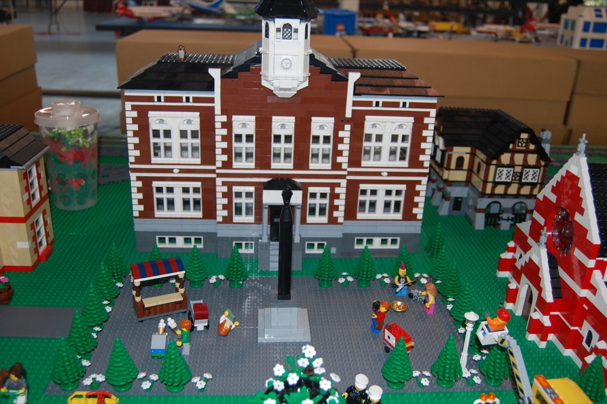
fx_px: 556
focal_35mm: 33
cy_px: 202
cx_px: 304
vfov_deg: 39.9
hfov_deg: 57.3
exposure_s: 1/60
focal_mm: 22
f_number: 3.8
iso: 400
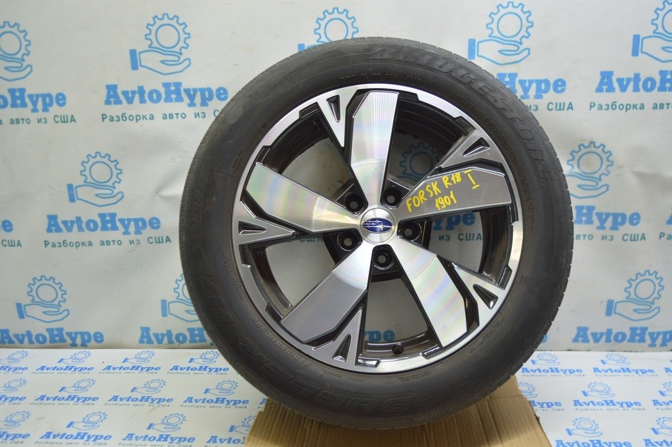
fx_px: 588
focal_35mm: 32
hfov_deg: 59.5
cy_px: 224
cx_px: 336
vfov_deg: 41.6
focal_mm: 21
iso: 400
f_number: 3.8
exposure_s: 1/40
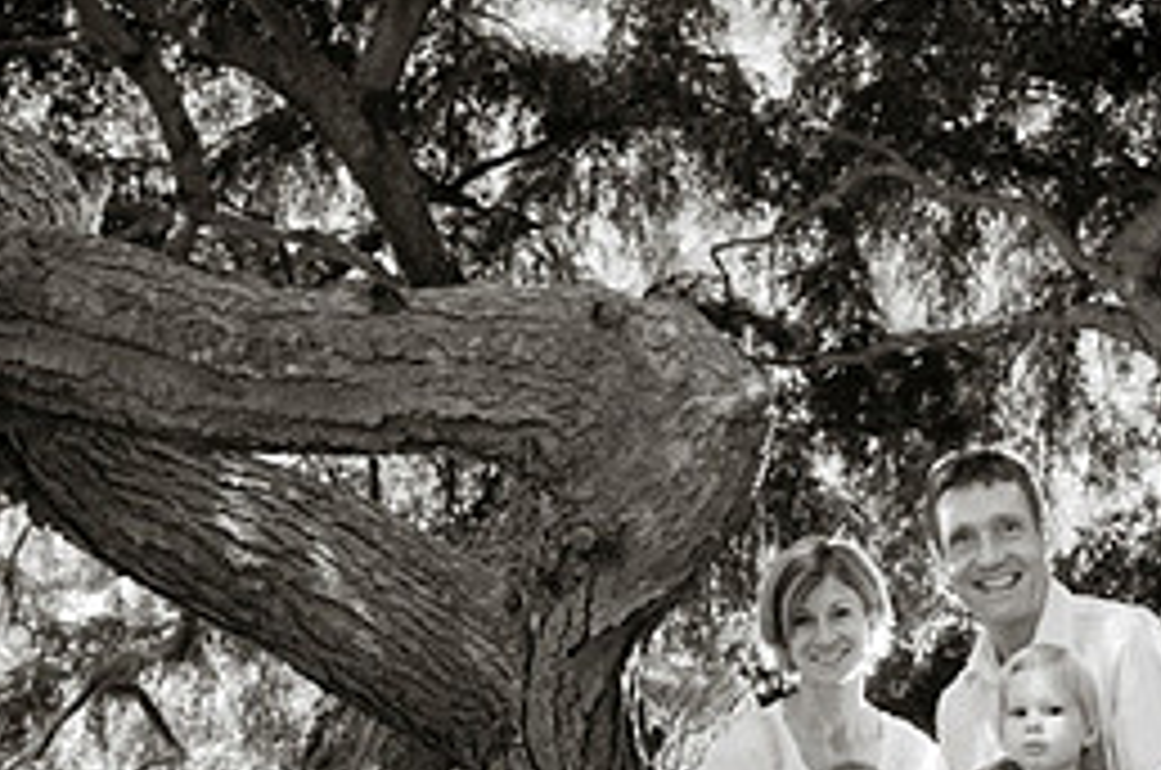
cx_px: 1053
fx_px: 2064
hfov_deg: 30.0
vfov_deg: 20.4
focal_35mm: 64
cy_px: 790
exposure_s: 1/125
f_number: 5
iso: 640
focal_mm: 19
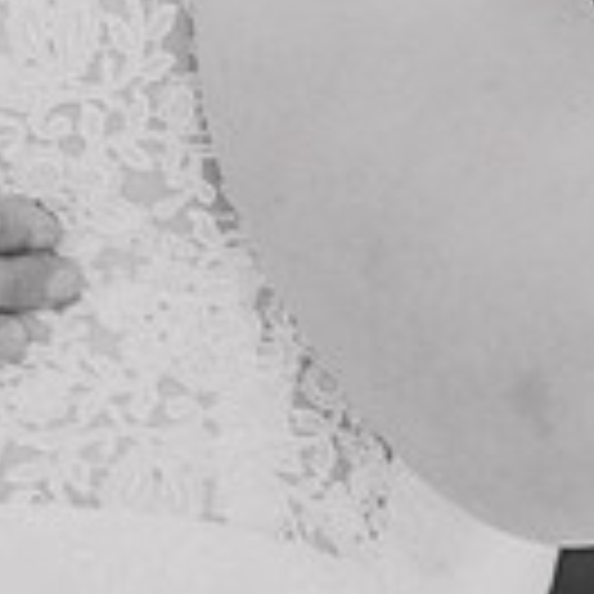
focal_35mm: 868
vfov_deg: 2.0
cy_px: -81
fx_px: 16851
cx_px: 302
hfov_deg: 2.0
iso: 2800
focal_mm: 200
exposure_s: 1/60
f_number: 5.3
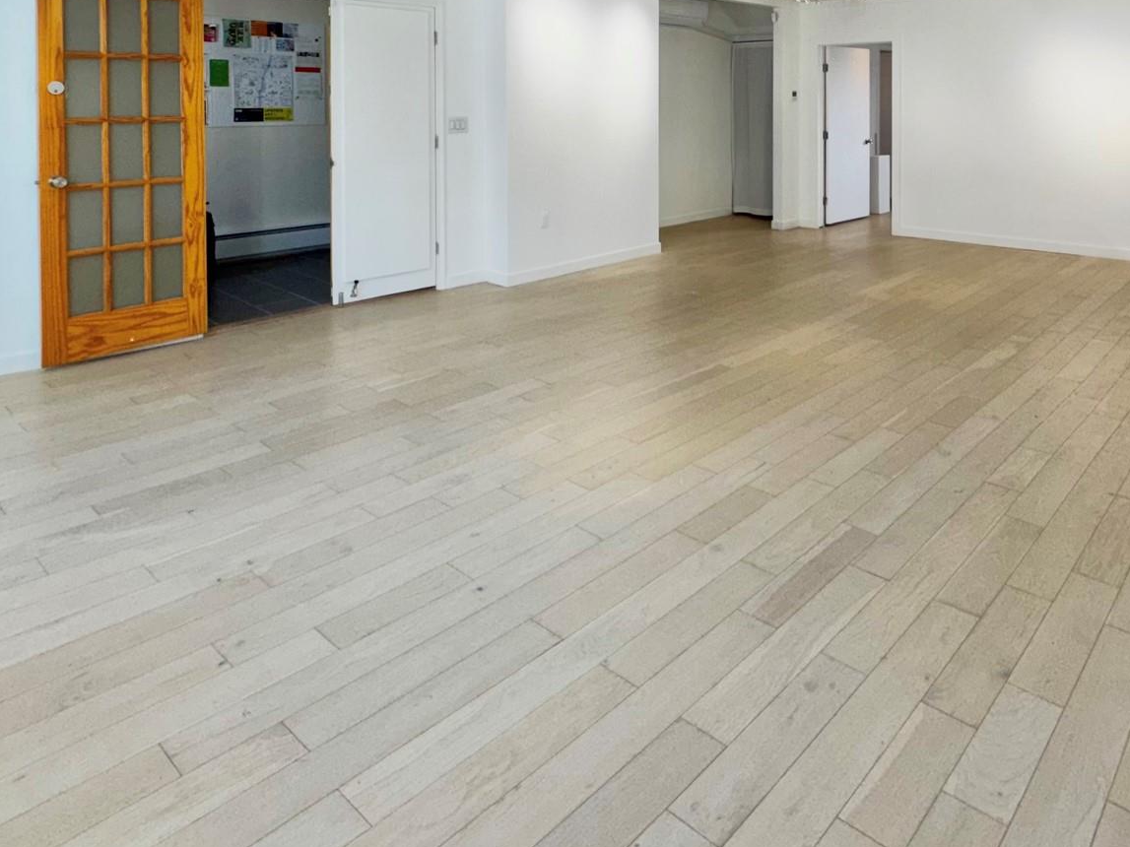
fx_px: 816
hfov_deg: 68.3
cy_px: 112
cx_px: 708
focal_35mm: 25
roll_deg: -0.2
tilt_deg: -2.2
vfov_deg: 49.8
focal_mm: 2.22
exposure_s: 1/120
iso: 80
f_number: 2.2
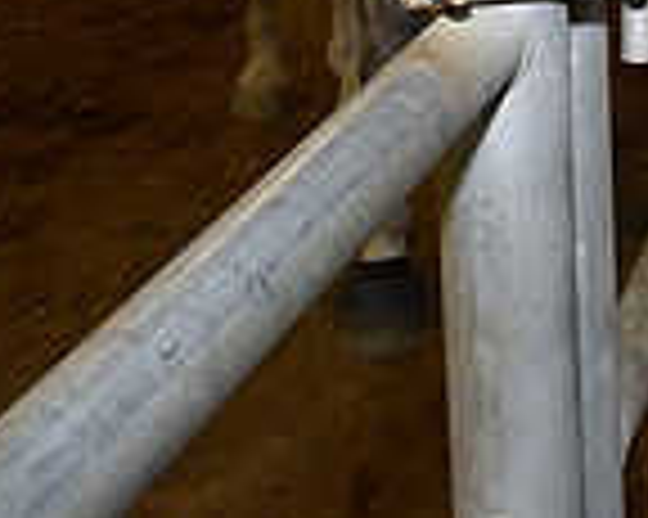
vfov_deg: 15.1
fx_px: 1744
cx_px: 846
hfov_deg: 19.4
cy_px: -349
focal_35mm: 91
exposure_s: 1/60
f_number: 8
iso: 1600
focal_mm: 24
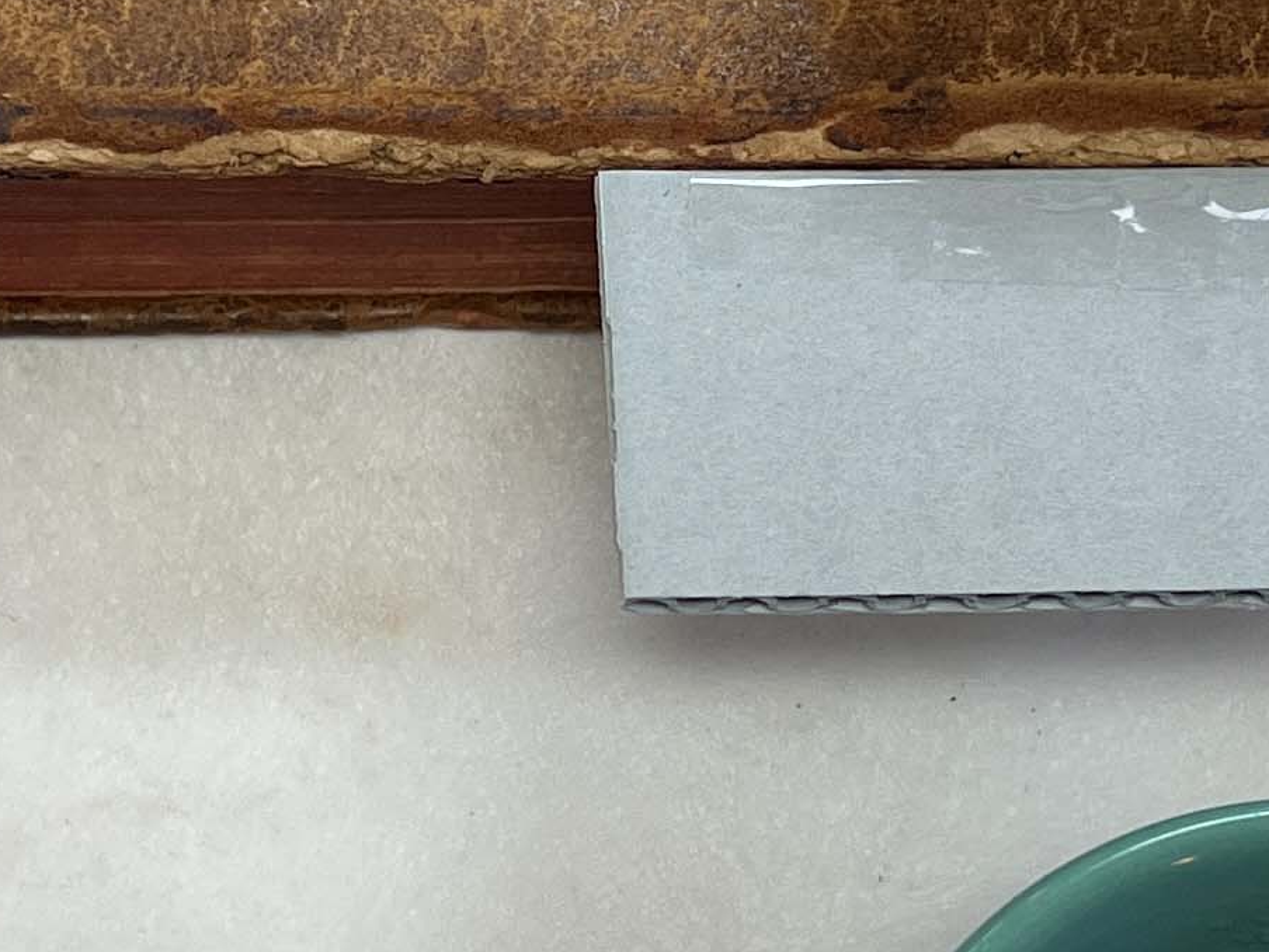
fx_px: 4252
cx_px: 587
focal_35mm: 116
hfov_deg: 17.0
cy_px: 538
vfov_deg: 12.8
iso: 100
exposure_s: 1/120
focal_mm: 5.7
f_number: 1.5
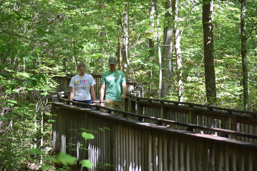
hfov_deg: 16.7
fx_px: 878
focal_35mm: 123
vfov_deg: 11.1
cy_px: 86
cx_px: 128
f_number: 5
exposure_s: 1/100
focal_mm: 82
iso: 400
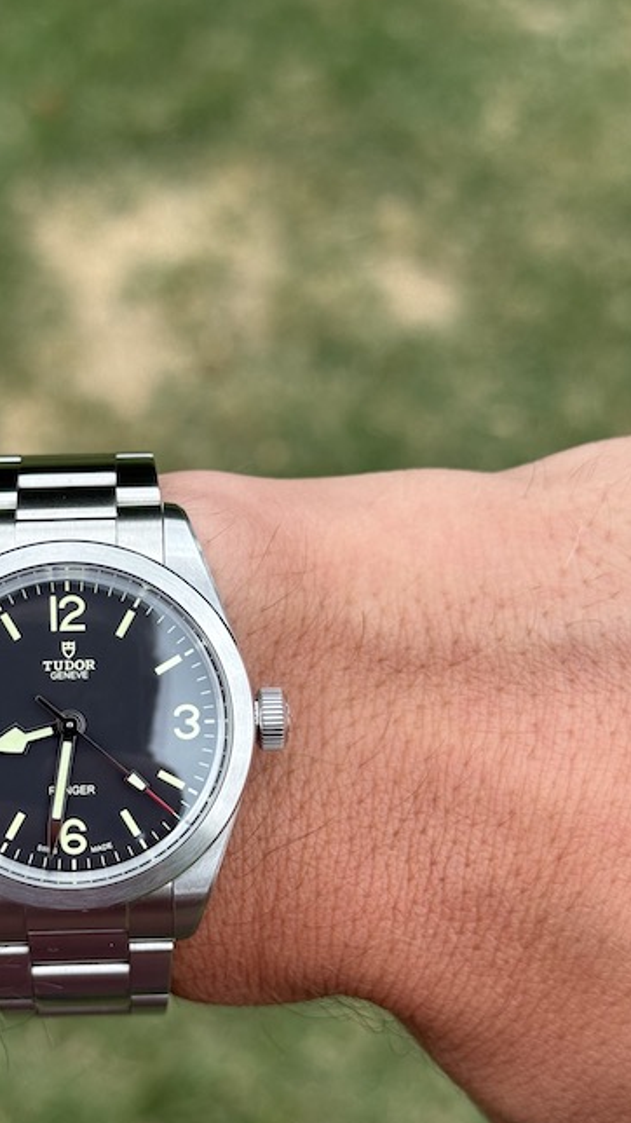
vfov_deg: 32.3
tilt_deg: -52.6
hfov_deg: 18.4
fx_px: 1934
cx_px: 157
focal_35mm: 65
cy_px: 661
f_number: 1.78
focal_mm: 6.76
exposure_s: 1/875
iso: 64
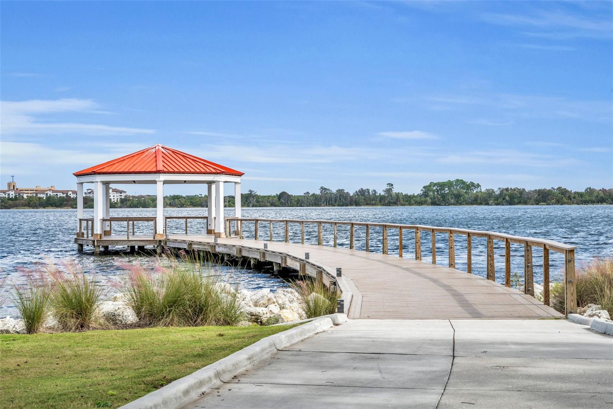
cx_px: 306
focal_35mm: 52
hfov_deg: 38.2
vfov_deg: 26.0
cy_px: 204
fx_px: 885
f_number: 8
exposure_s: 1/60
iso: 80
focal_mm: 52
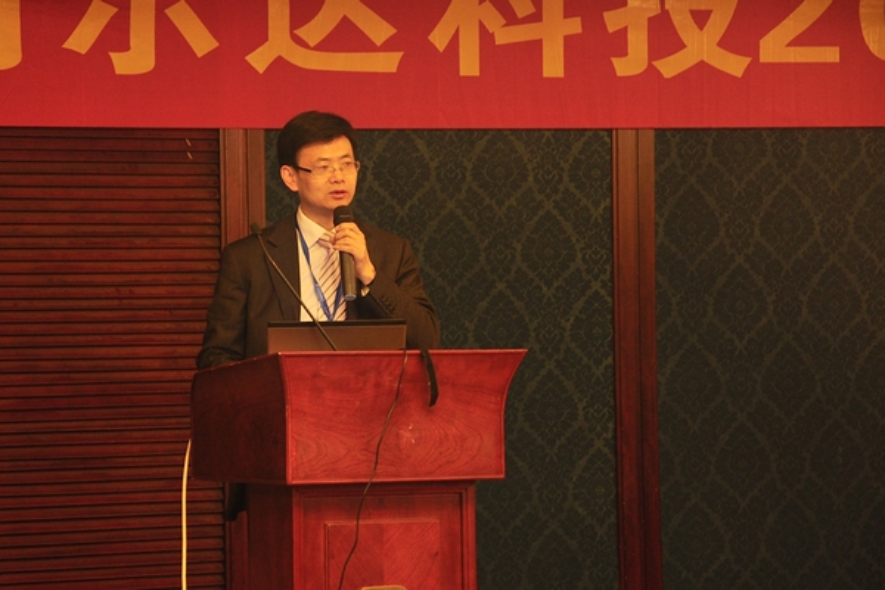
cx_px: 442
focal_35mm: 135
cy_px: 295
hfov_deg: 15.2
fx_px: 3318
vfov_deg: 10.2
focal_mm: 90
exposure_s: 1/8
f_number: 5.6
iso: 320
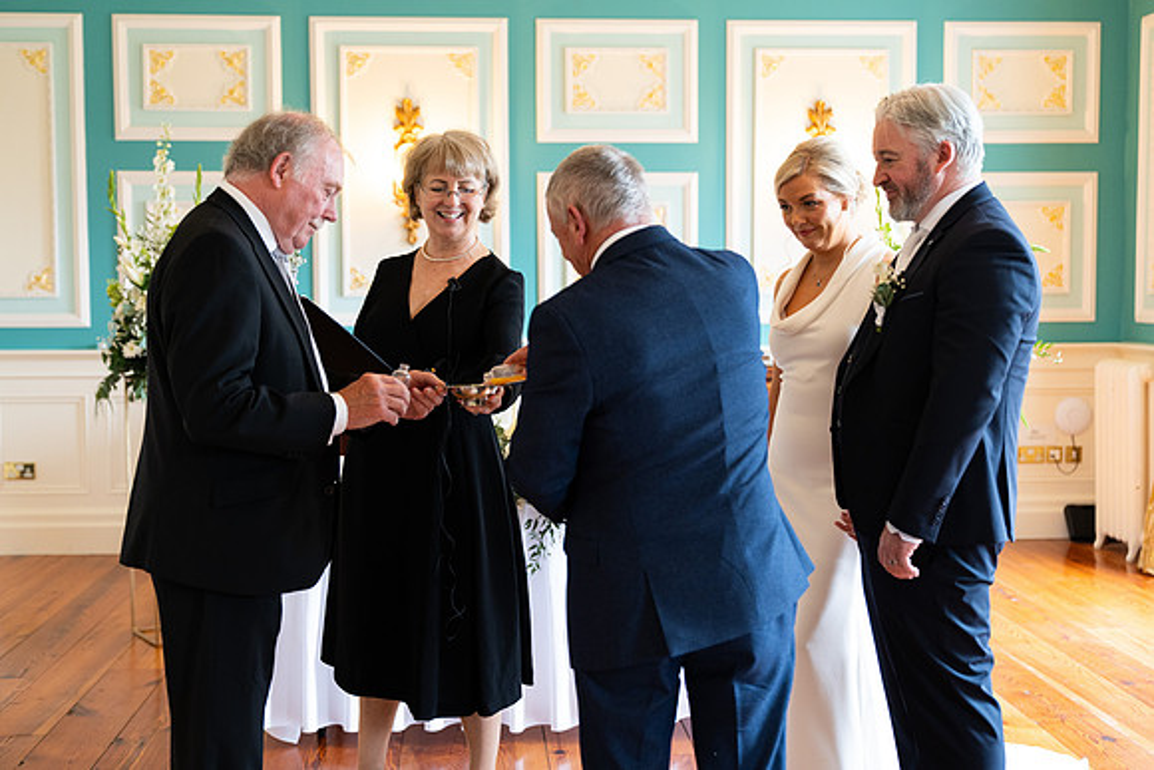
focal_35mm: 47
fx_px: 1507
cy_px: 385
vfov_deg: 28.7
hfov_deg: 41.9
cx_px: 577
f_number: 2.8
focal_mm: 47
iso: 1600
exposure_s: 1/160
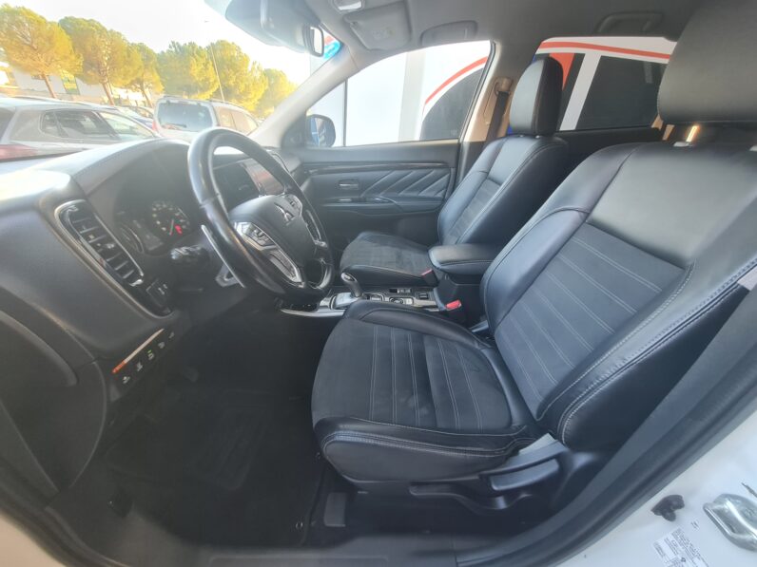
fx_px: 284
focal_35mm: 13
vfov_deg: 89.9
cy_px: 284
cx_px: 378
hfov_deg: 106.2
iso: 160
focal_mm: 2.2
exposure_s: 1/50
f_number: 2.2
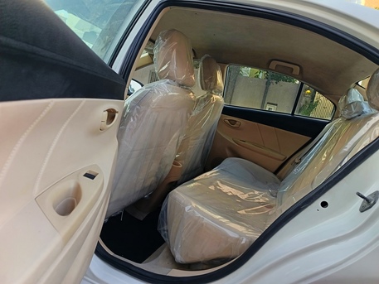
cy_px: 142
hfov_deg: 71.6
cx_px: 190
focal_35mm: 24
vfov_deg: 56.8
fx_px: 263
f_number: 1.75
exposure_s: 1/100
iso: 476
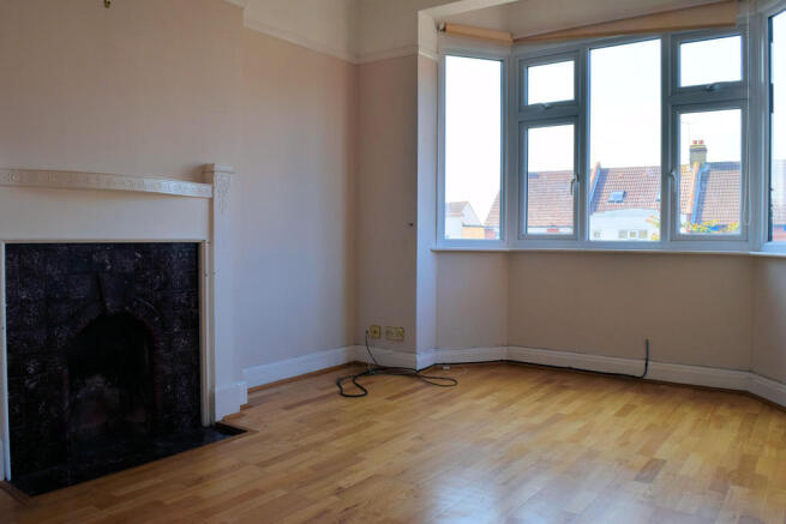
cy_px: 262
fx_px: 590
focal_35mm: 27
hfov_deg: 67.4
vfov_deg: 48.0
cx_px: 393
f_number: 10
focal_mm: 18
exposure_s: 1/200
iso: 400
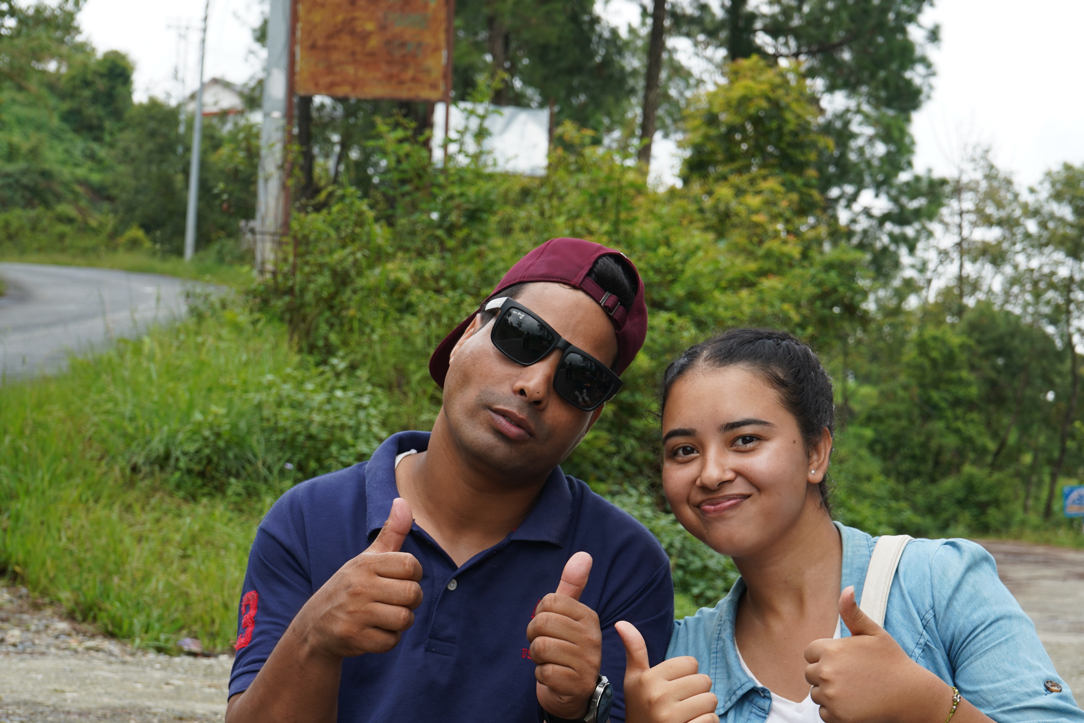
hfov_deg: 30.0
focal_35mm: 67
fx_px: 2017
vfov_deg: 20.3
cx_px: 611
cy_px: 459
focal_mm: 49
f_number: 8
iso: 100
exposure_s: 1/125
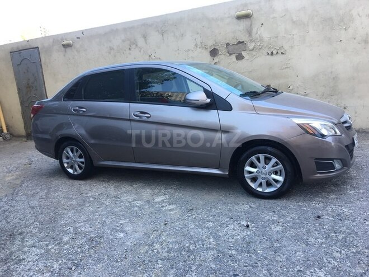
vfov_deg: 48.2
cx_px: 184
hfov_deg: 61.7
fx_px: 309
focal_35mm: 29
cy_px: 138
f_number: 2.2
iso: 25
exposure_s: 1/176
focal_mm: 4.15
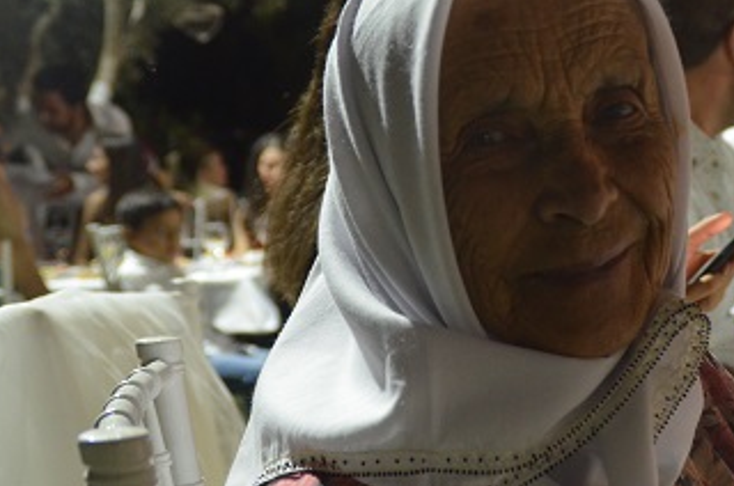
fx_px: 1526
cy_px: 279
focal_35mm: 75
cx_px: 548
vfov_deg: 18.1
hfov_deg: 26.7
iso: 2000
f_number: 4.2
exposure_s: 1/60
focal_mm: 32
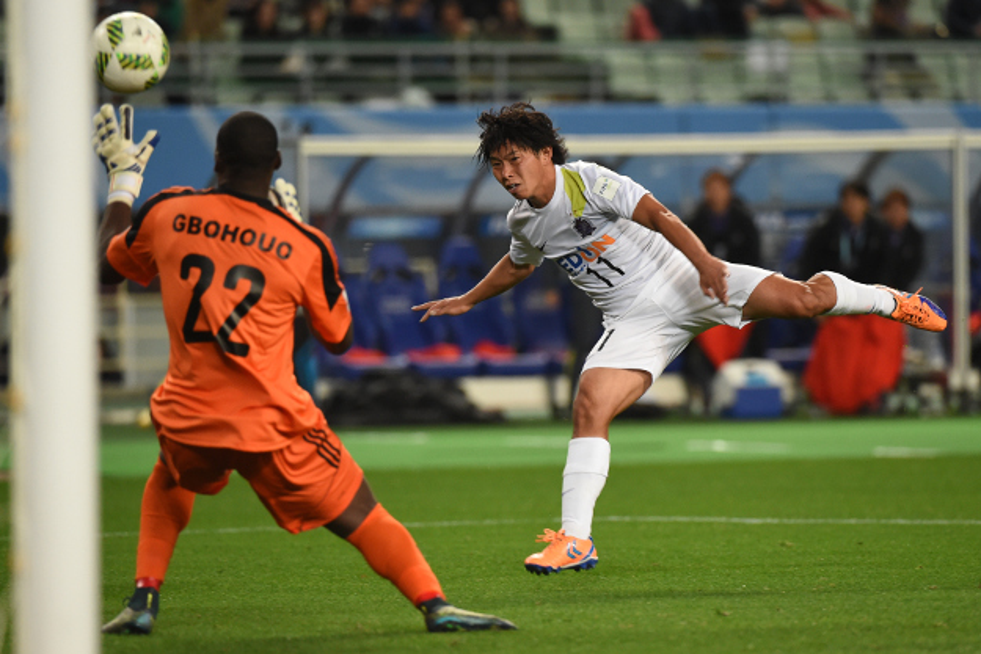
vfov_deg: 4.0
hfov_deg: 6.1
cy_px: 327
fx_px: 9267
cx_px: 490
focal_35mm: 340
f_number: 4
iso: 3200
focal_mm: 340
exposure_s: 1/800
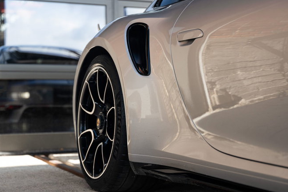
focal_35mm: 69
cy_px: 101
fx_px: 552
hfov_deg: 29.2
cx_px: 143
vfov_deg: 19.7
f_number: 2.8
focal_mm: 58.8
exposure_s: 1/250
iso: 250
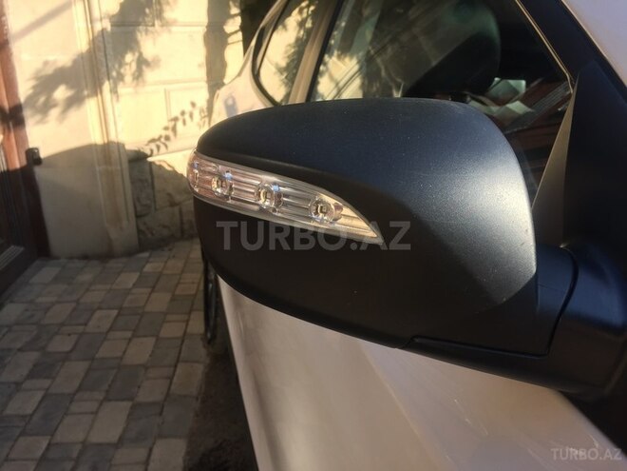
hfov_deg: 61.7
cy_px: 236
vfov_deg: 48.2
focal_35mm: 29
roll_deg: +0.1
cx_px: 314
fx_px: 525
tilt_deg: -21.4
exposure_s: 1/471
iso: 32
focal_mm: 4.15
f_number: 2.2
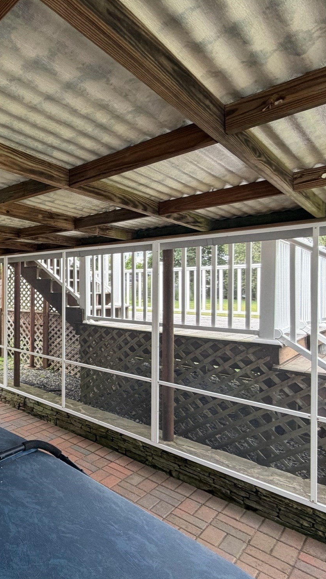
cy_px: 289
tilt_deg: -0.2
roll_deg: +0.1
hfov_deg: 41.5
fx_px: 323
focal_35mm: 21
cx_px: -40
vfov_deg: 83.8
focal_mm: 2.22
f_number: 2.2
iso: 80
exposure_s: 1/121
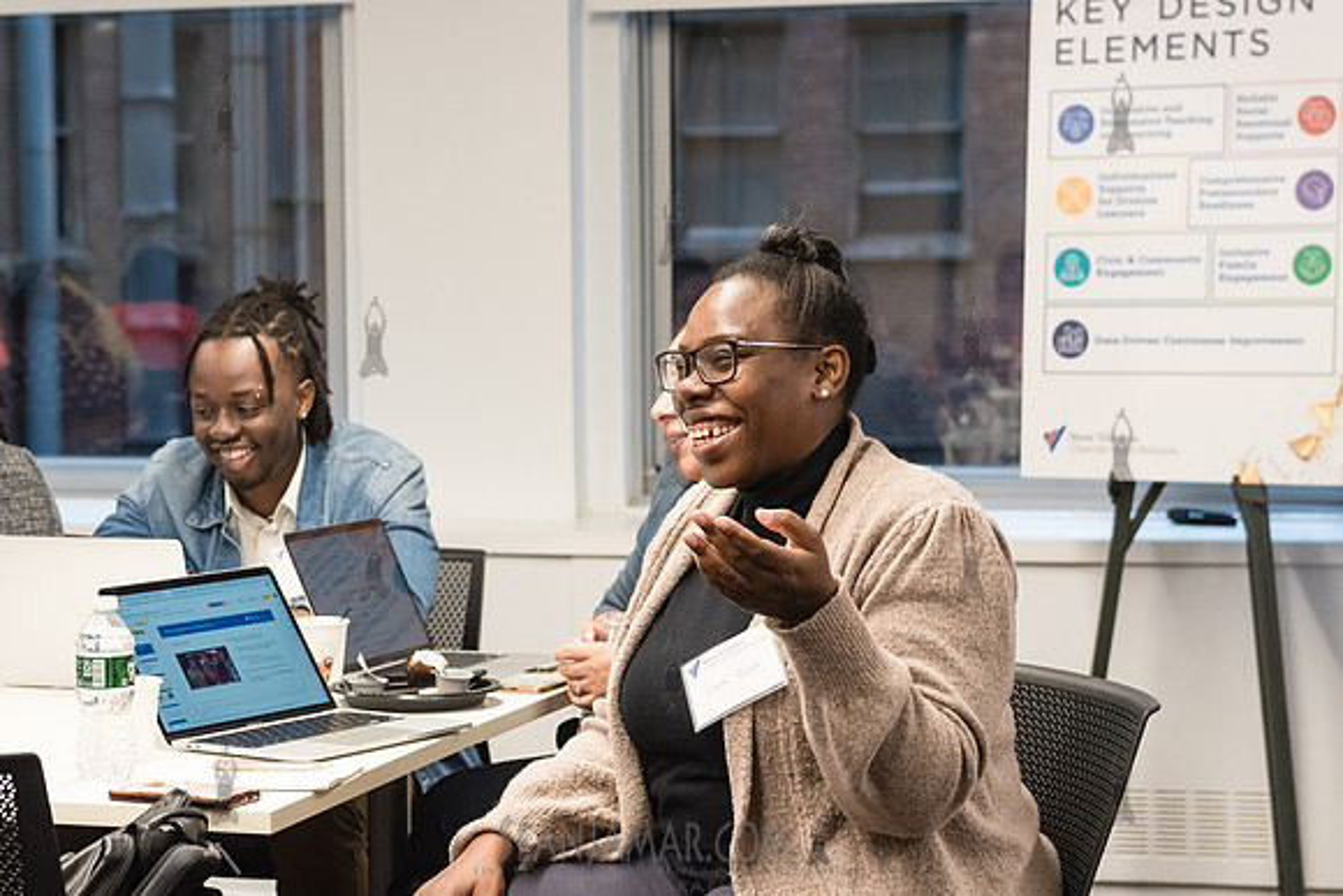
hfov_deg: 23.6
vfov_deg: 15.9
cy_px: 455
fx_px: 3211
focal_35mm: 86
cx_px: 541
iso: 2500
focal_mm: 62
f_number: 4.5
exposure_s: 1/200
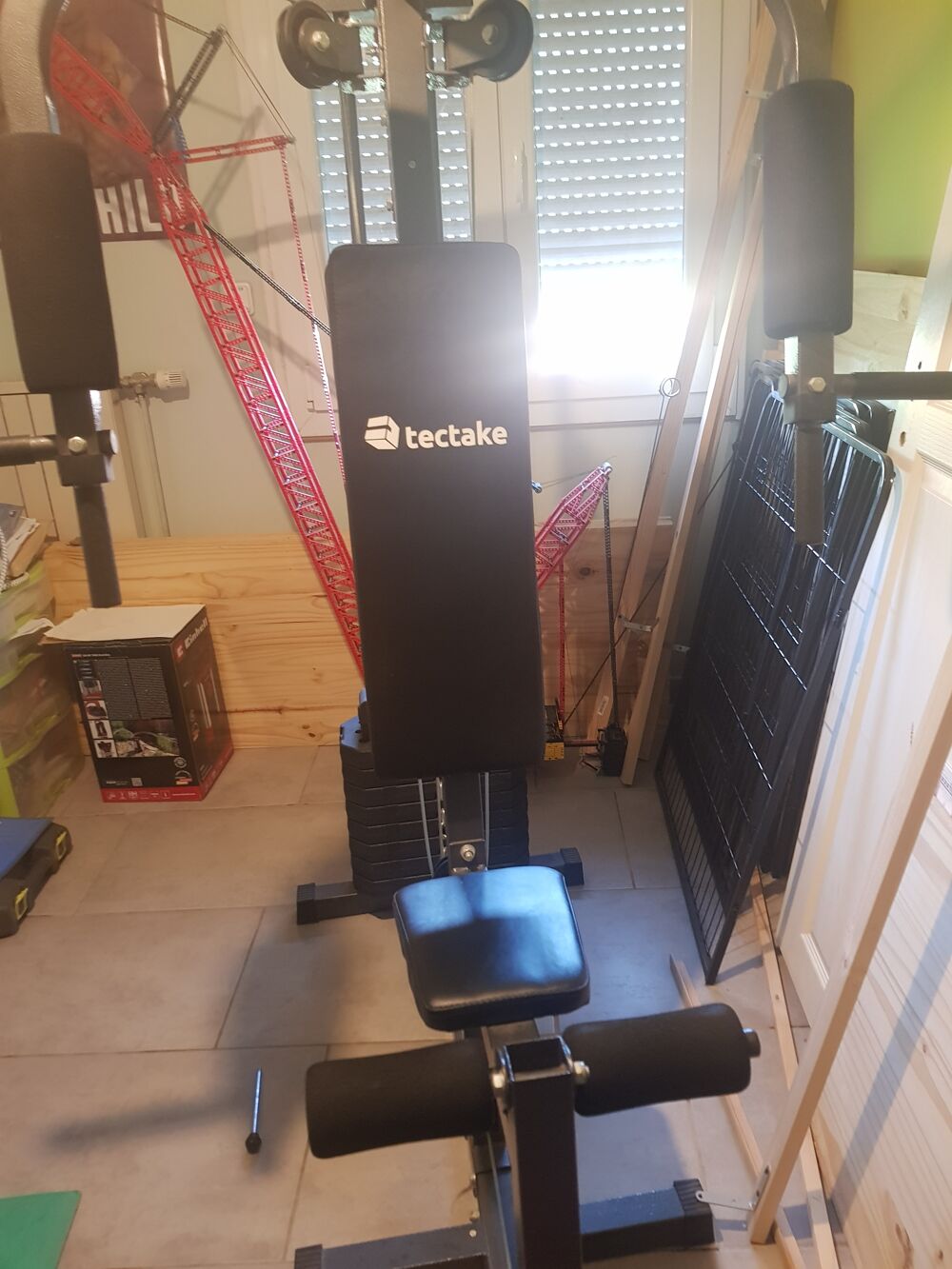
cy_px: 634
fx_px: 953
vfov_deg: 67.3
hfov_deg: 53.1
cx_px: 476
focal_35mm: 26
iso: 200
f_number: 1.7
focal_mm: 4.2
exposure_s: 1/13
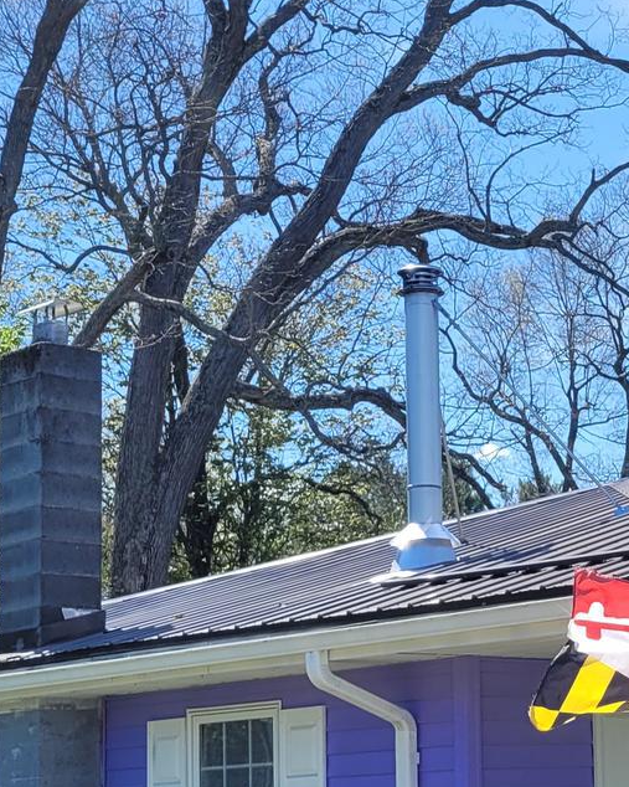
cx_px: 828
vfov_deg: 23.1
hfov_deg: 17.5
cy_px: 562
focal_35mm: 82
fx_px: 1909
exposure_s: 1/1248
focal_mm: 5.4
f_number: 1.8
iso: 40
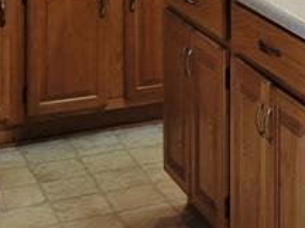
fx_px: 1084
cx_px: 322
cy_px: -132
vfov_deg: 11.5
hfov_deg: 15.6
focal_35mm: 123
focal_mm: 5.4
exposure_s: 1/40
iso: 200
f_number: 1.8
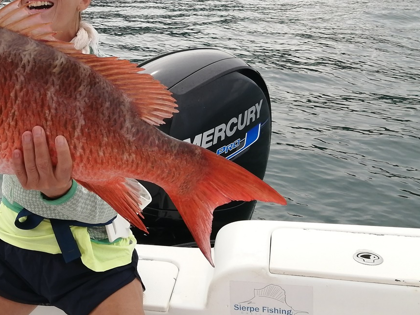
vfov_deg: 28.7
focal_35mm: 50
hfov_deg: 37.1
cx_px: 95
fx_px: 607
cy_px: 80
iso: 100
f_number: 1.8
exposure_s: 1/900
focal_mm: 3.62
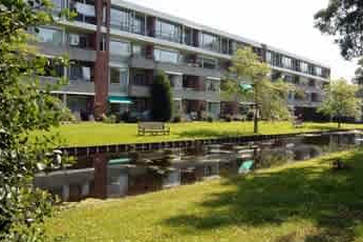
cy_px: 123
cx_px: 204
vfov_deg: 37.8
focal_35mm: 35
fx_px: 353
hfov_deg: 54.3
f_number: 8
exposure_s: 1/180
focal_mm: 18
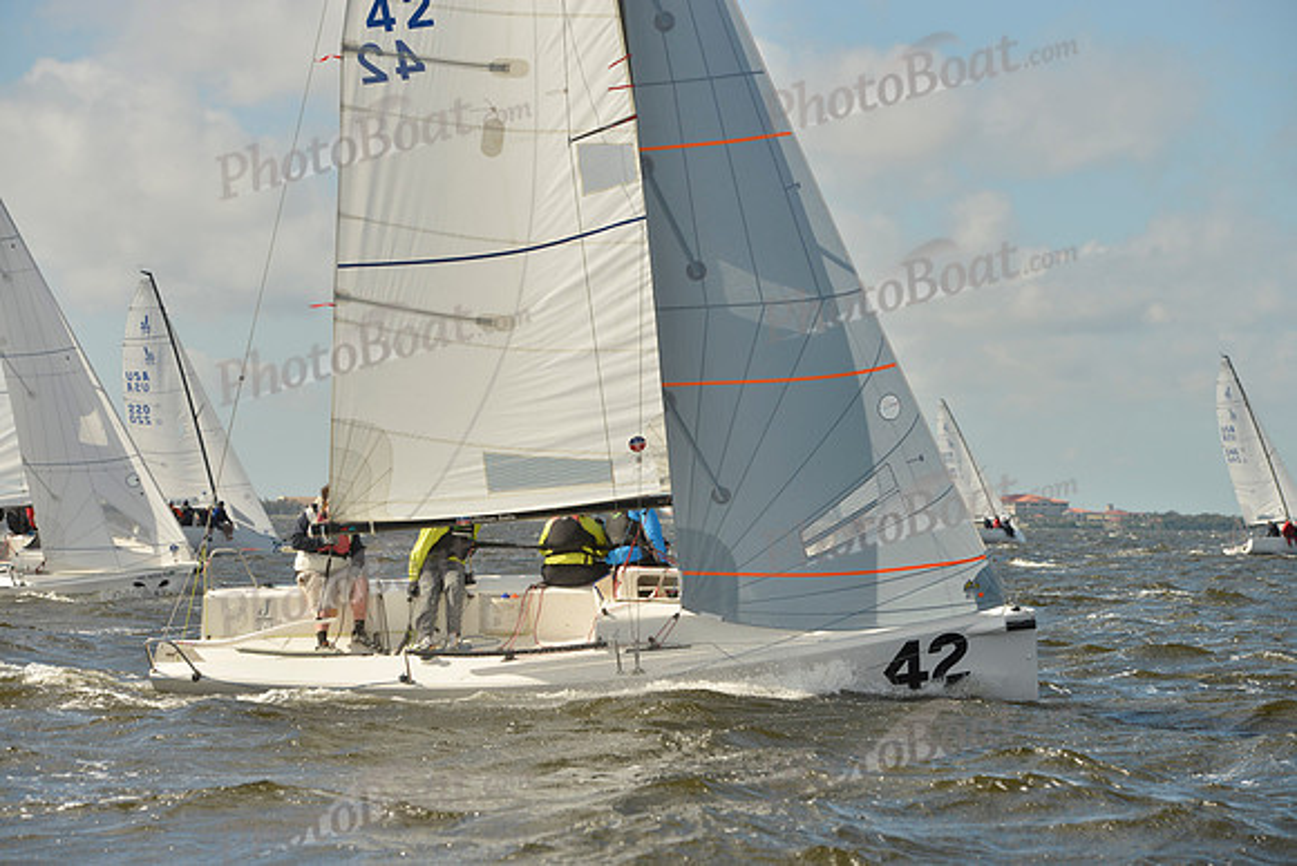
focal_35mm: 116
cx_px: 648
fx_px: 4180
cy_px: 433
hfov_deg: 17.6
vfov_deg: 11.8
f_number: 7.1
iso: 200
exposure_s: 1/1250
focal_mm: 116
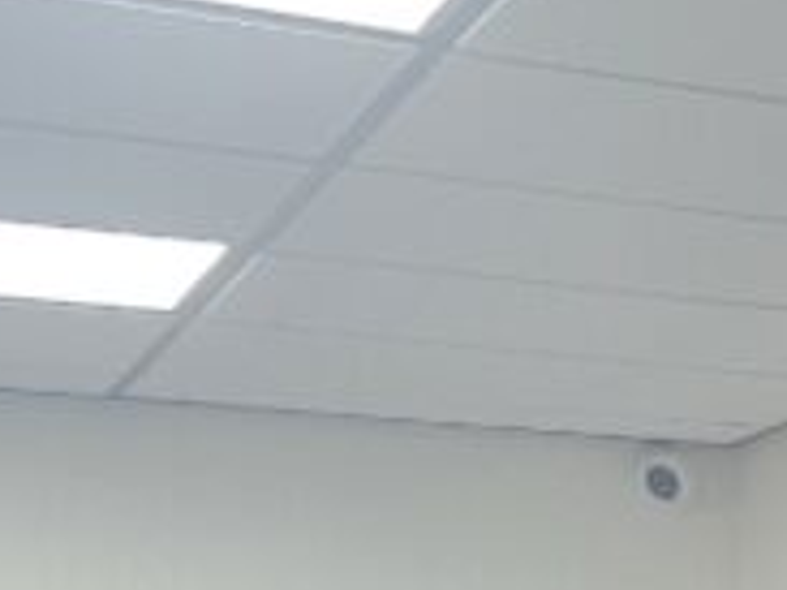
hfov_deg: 11.8
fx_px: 2931
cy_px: 1348
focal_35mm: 129
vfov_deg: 10.2
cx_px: 1995
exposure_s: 1/120
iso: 250
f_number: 1.7
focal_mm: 6.3
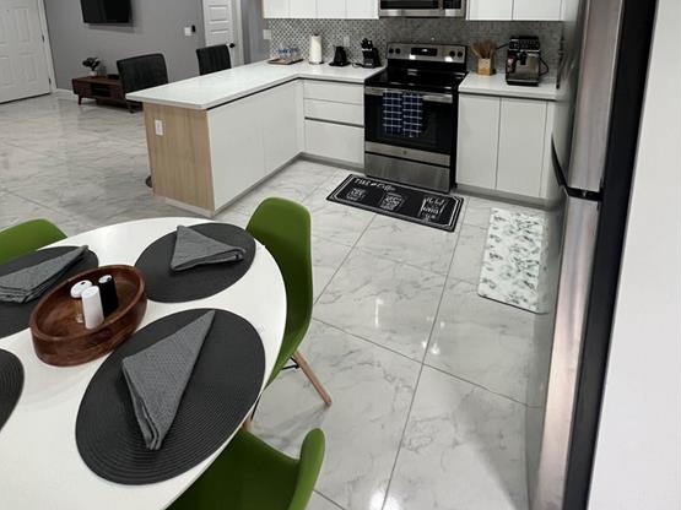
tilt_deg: -9.1
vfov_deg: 62.3
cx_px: 333
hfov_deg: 87.8
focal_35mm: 18
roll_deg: +1.3
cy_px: 69
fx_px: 354
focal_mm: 1.57
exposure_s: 1/120
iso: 200
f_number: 1.8
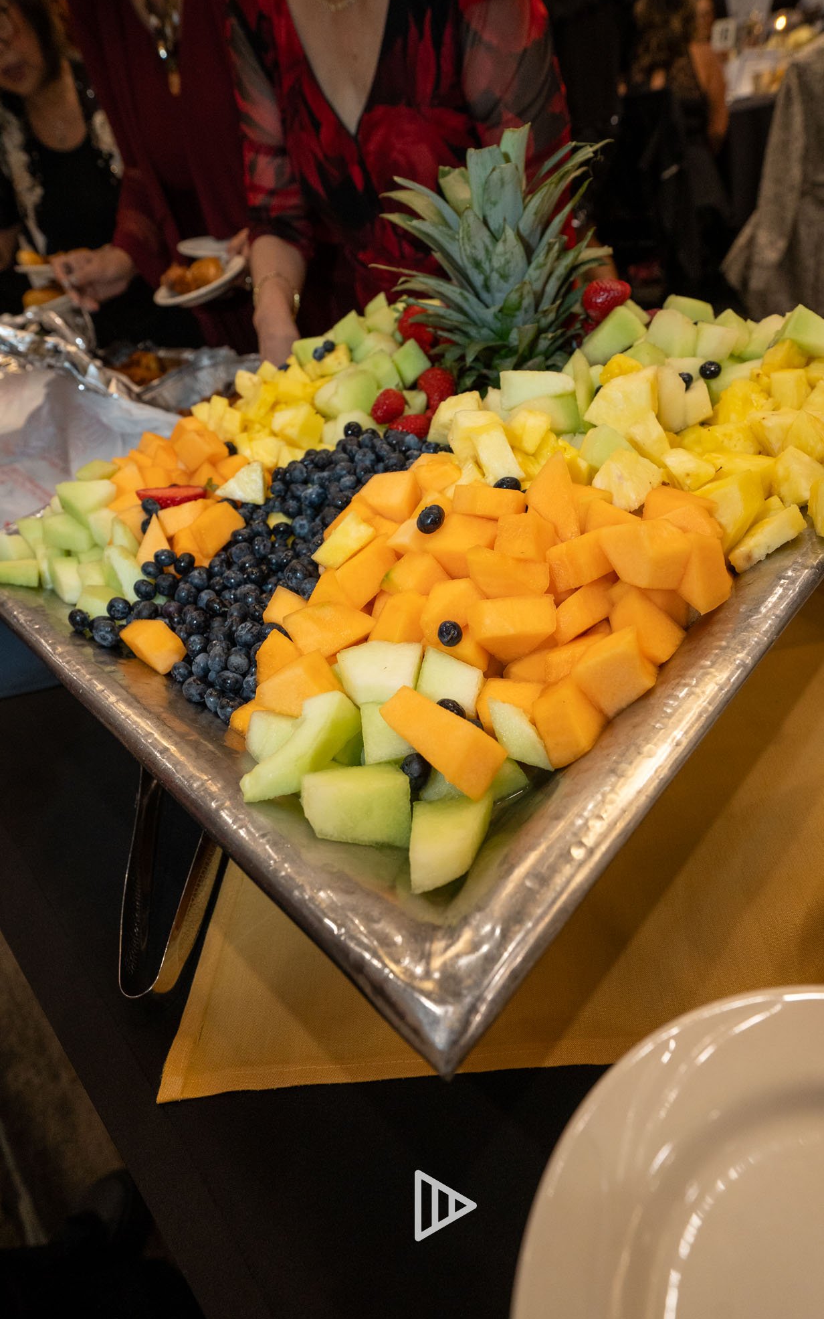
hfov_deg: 64.9
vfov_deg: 91.1
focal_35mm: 18
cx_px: 446
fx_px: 647
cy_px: 646
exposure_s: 1/125
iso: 1600
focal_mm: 17
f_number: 4.5
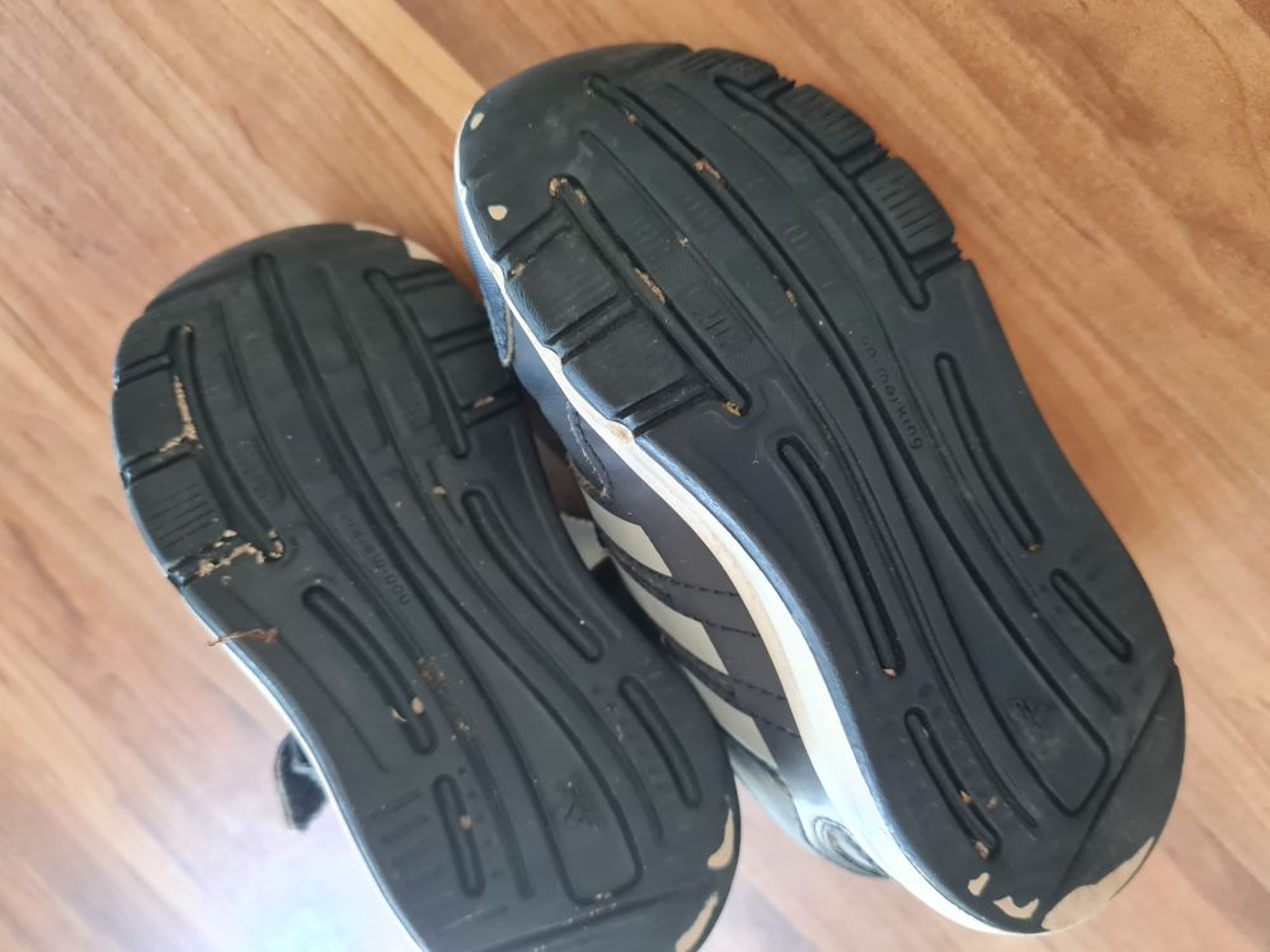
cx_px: 635
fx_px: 954
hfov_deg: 67.3
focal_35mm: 26
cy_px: 476
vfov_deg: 53.1
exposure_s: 1/50
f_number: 1.8
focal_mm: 5.4
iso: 800
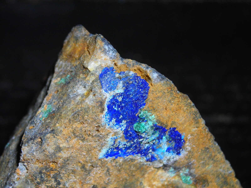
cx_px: 126
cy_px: 94
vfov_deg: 12.8
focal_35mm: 116
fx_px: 841
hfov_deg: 17.0
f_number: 10.6
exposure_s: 1/60.1
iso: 50
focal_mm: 19.2
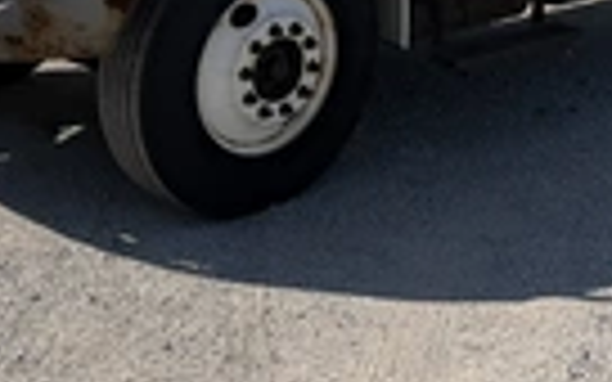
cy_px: -256
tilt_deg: +1.0
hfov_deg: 26.5
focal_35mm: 75
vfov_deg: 15.5
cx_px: 558
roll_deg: -1.2
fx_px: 1251
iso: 80
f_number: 1.78
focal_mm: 6.76
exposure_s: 1/6173
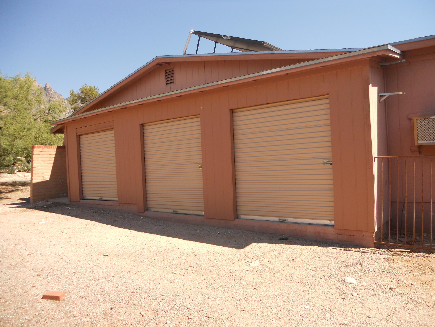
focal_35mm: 27
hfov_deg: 65.3
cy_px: 164
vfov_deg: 51.4
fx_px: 339
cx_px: 218
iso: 80
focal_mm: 4.9
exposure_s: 1/500
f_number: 3.2
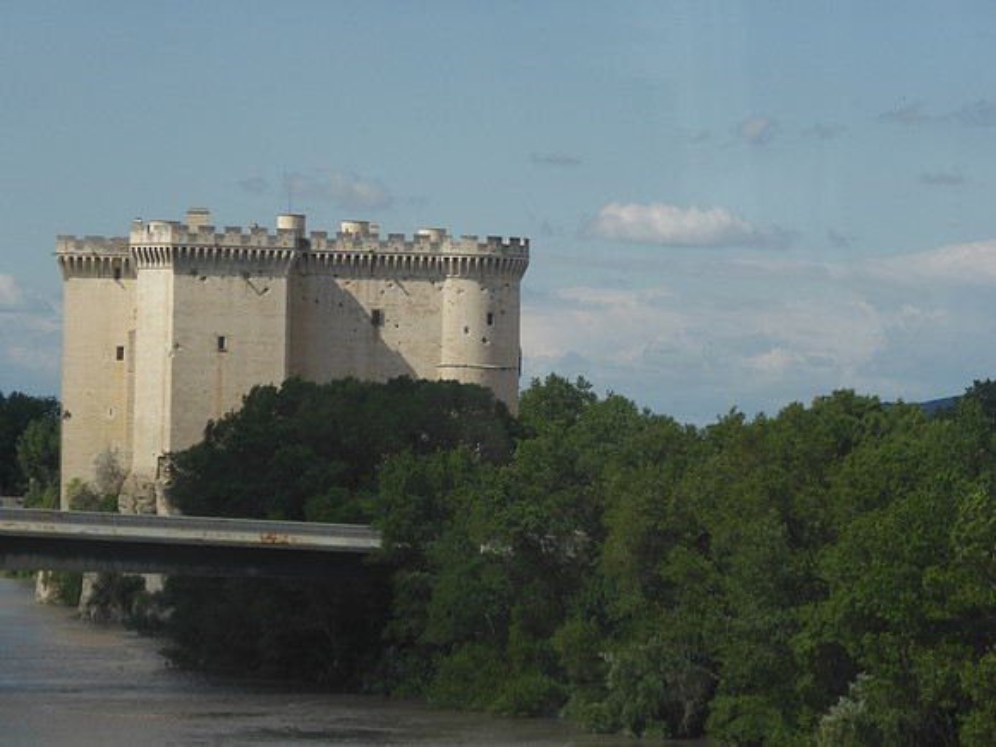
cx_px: 498
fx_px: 5553
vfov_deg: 7.7
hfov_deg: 10.2
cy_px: 374
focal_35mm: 193
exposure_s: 1/400
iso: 100
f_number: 5.4
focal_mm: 31.3
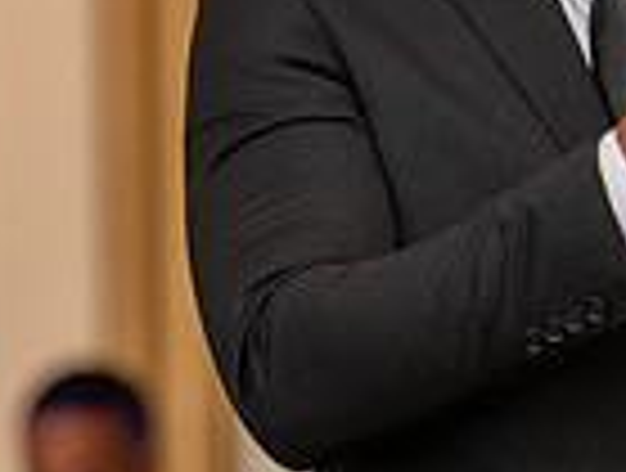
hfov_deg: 3.4
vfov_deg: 2.6
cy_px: 52
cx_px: 536
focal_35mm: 580
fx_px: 10516
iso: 2500
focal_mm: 145
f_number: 2.8
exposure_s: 1/500
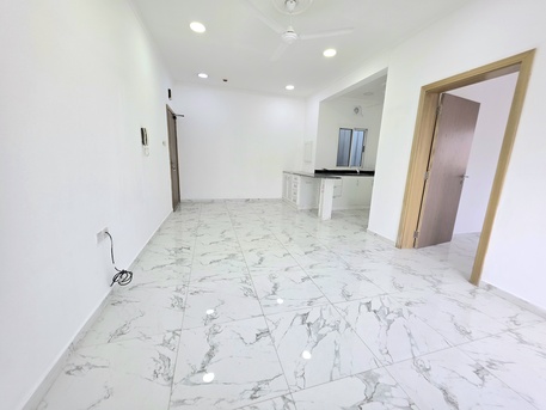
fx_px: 205
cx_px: 273
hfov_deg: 106.2
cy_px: 205
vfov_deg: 89.9
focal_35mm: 13
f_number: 1.9
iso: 64
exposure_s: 1/101
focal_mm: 2.2
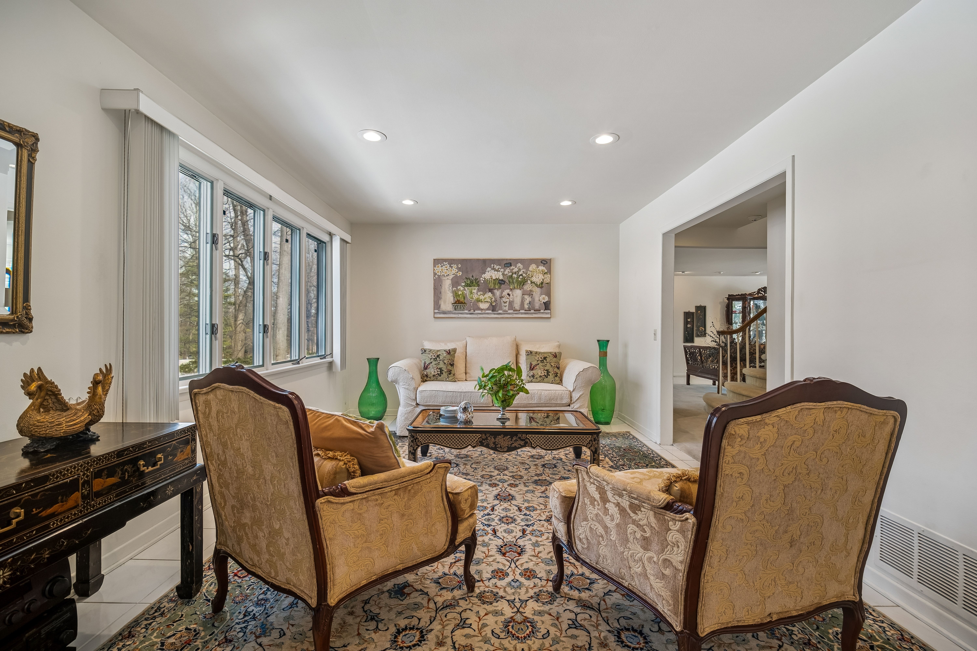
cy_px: 326
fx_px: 651
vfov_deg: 53.1
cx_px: 488
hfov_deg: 73.7
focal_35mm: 24
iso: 640
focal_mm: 24
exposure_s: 1/40
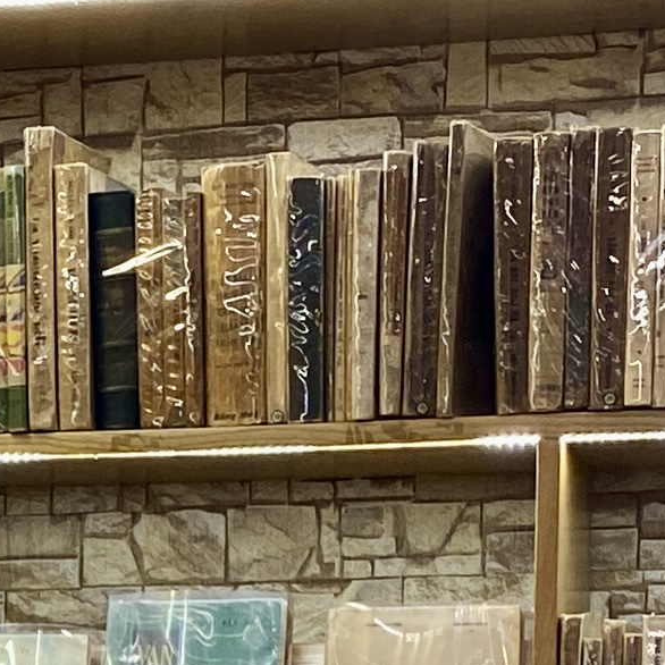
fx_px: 3434
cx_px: -402
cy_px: 944
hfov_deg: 10.6
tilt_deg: -1.8
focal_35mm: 158
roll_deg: +0.4
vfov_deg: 10.7
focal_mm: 4.25
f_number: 1.8
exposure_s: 1/100
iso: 100
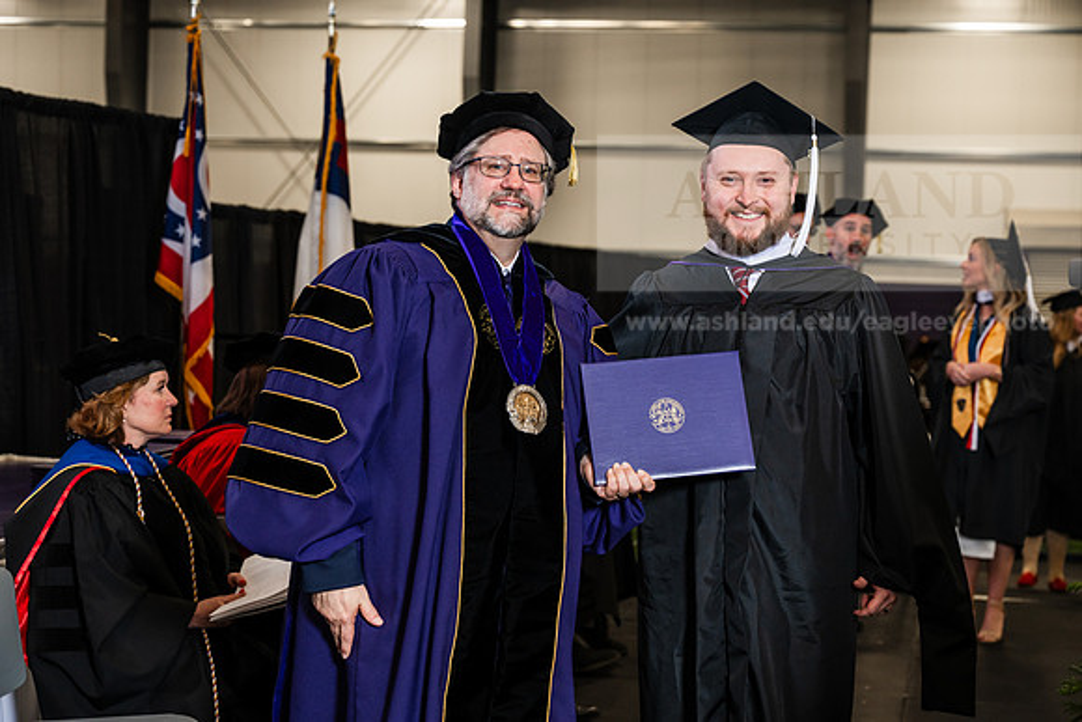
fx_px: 2044
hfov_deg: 29.6
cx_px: 541
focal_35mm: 68
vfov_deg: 20.0
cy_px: 361
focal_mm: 68
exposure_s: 1/200
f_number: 4.5
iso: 1250
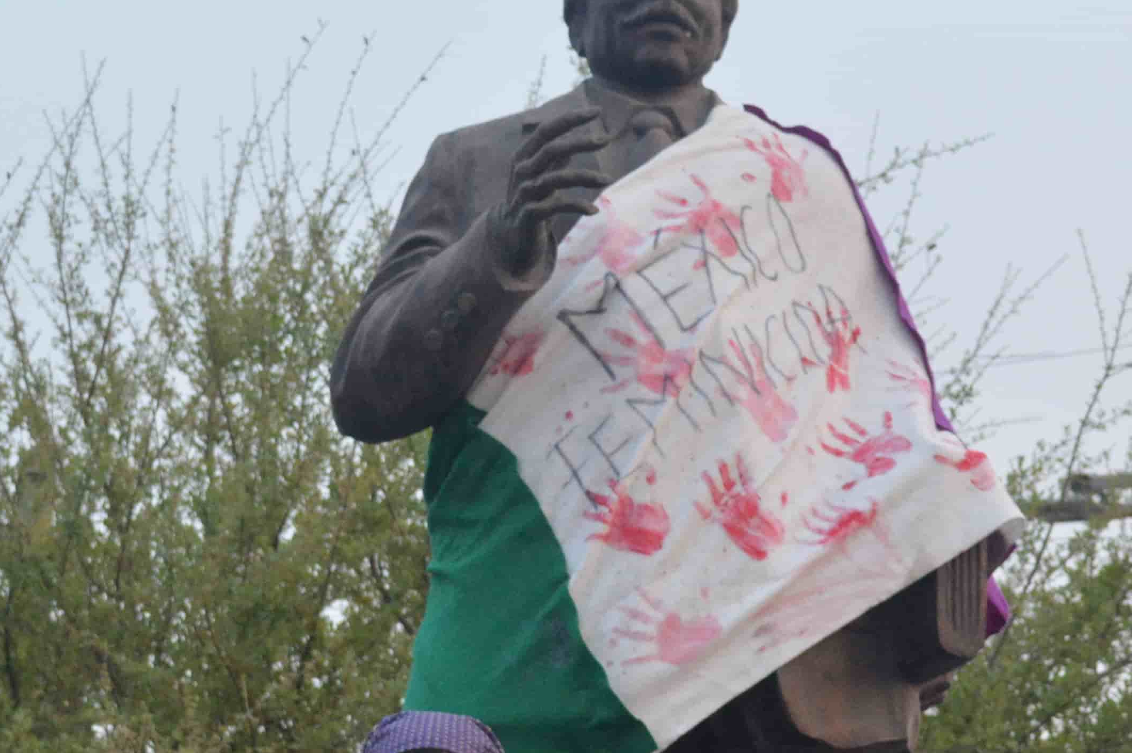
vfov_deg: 10.0
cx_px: 791
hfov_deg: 15.1
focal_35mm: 136
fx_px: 4273
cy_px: 758
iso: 900
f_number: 4.8
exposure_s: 1/60
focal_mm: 32
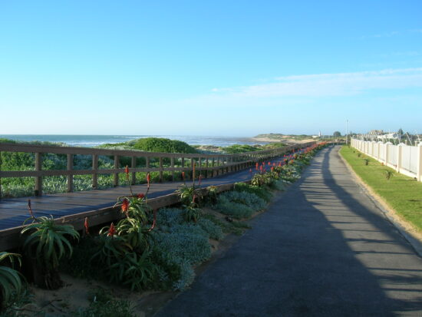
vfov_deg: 41.8
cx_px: 211
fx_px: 415
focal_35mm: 34
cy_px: 158
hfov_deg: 53.9
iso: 50
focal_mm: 5.7
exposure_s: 1/195
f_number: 4.9
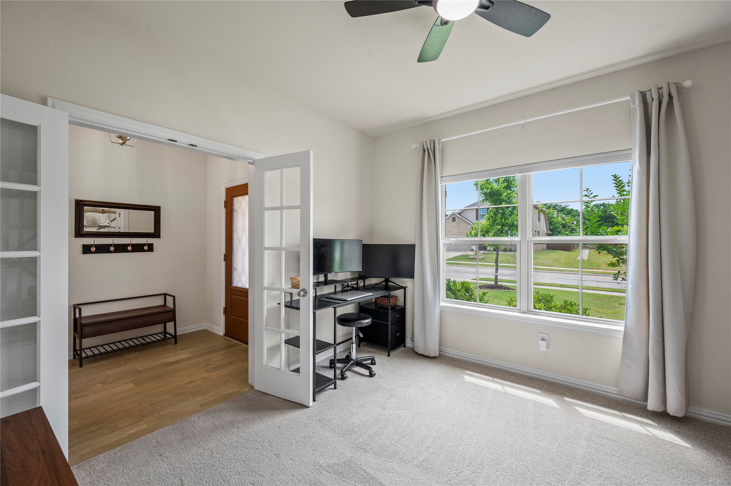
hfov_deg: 104.3
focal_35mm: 14
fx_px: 284
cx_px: 366
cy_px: 243
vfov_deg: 81.1
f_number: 8
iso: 640
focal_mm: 14
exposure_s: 1/30
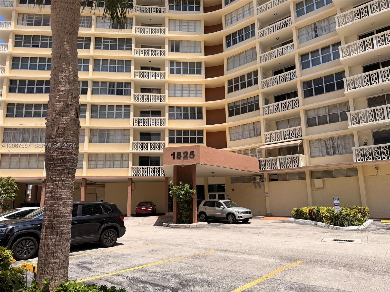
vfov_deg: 56.8
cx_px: 195
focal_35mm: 24
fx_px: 270
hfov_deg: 71.6
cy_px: 146
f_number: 1.78
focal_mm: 6.76
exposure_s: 1/5319
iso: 80
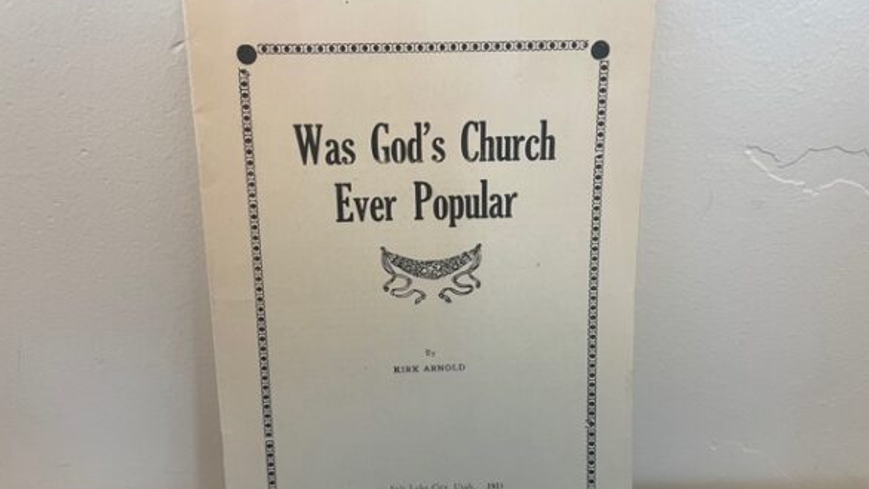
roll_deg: +1.2
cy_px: 290
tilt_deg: -27.0
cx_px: 439
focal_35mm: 29
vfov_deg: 40.1
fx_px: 668
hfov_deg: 66.0
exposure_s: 1/60
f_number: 1.6
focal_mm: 4.2
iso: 125
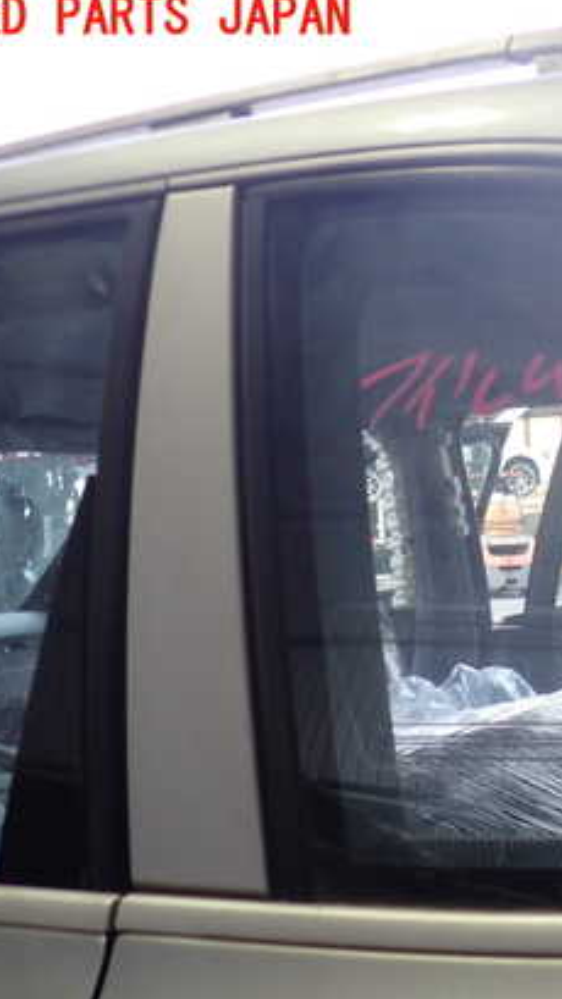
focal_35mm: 48
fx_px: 1272
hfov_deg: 23.2
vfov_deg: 42.9
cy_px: 537
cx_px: 640
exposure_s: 1/80
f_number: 2.3
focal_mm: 5.4
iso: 200
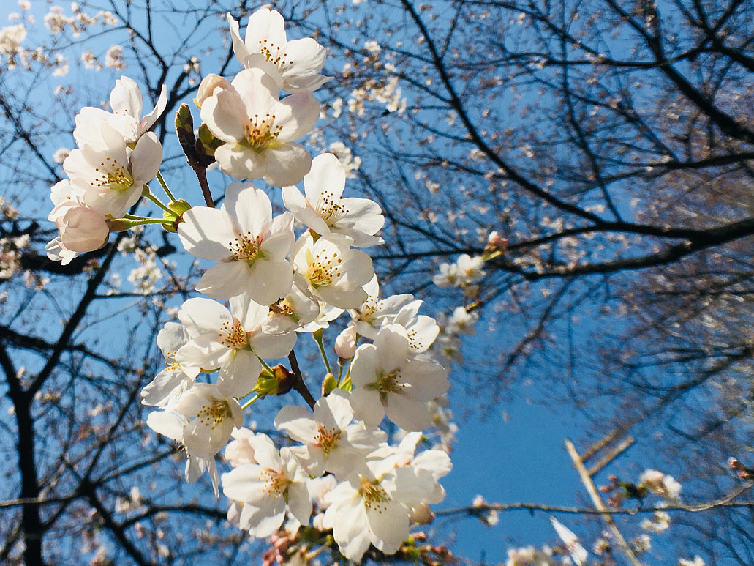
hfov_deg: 41.8
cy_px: 310
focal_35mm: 45
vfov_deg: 32.2
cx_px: 286
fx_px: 980
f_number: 2.2
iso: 25
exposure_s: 1/2959
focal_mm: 4.15
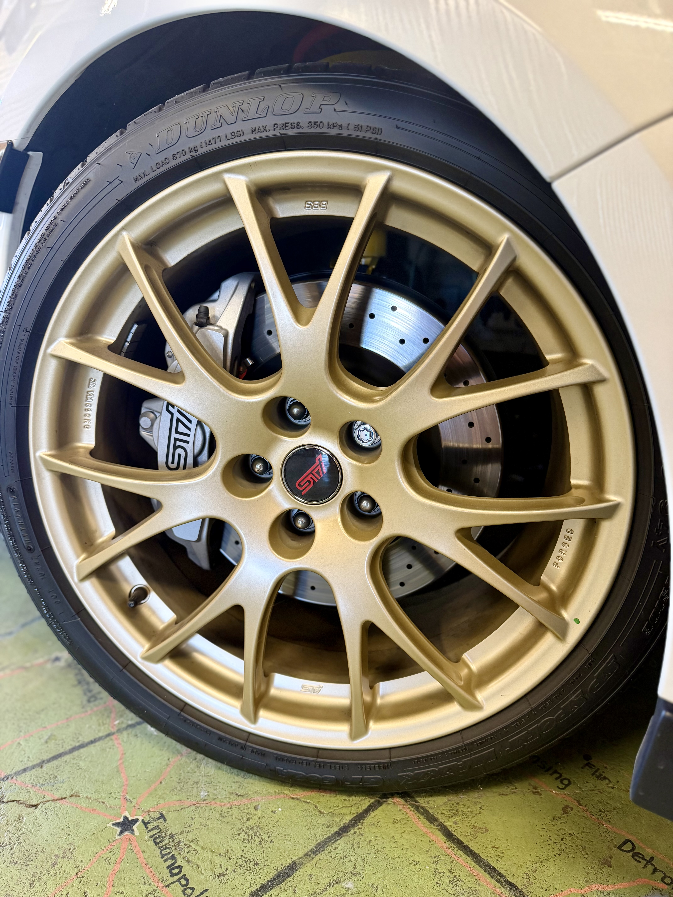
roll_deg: +0.7
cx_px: 336
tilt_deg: -17.1
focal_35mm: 24
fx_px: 622
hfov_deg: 56.8
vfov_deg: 71.6
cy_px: 448
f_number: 1.78
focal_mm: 6.76
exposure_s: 1/60
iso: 200
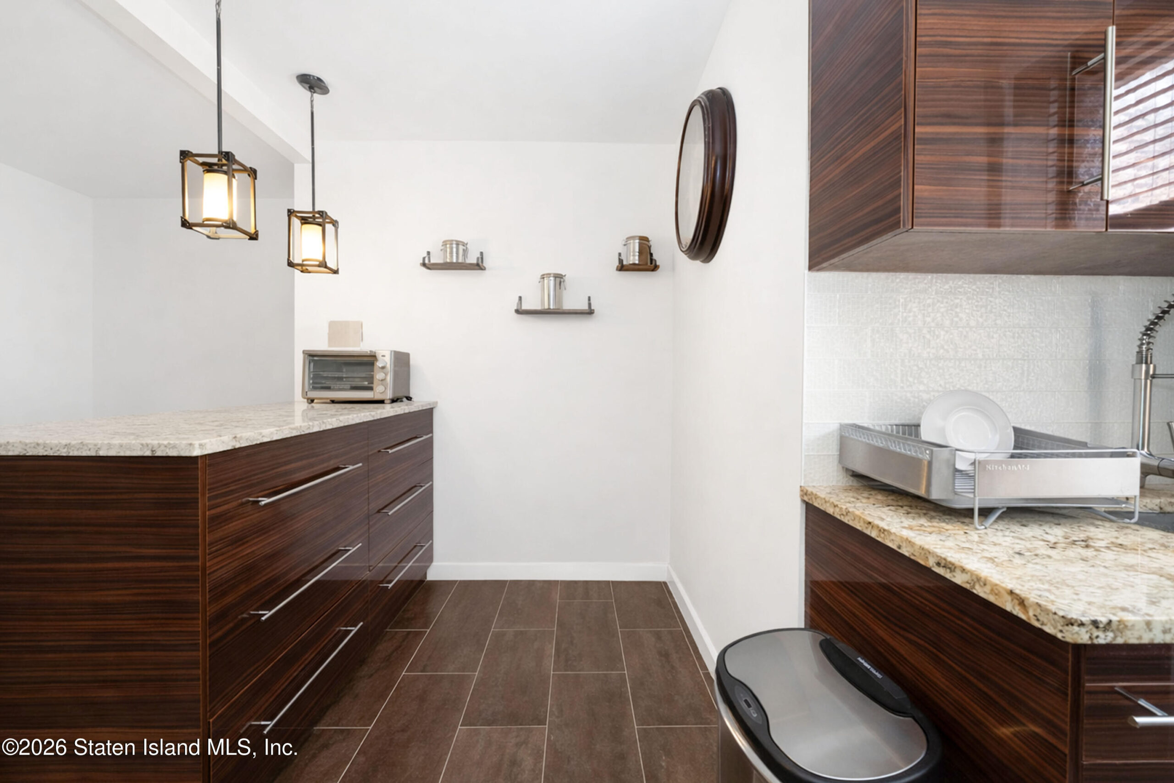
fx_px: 489
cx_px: 587
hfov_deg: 100.4
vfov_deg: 77.3
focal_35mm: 15
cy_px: 392
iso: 2000
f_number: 6.4
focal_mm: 10
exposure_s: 1/60
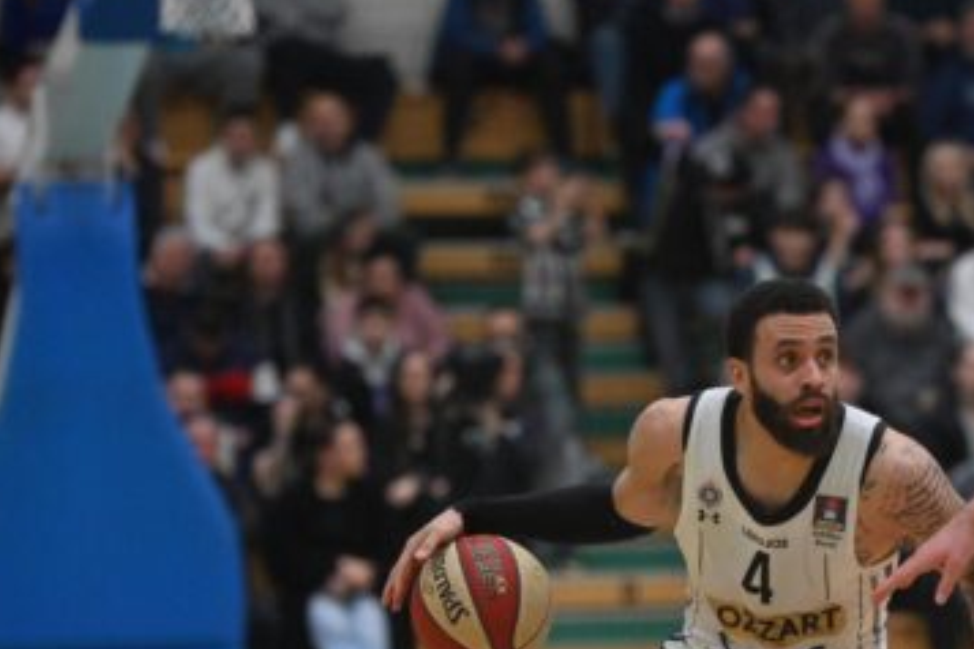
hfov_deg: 6.3
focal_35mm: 326
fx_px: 8819
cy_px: 603
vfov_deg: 4.2
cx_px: 928
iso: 4000
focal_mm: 155
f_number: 2.8
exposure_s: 1/1600
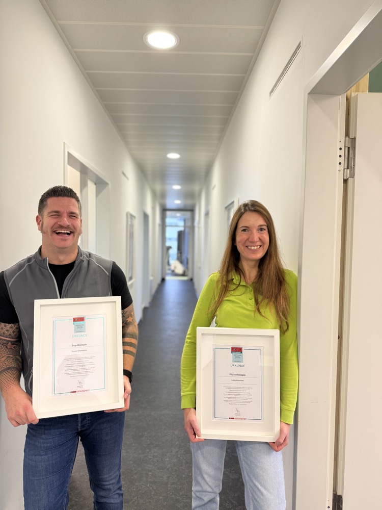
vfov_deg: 71.6
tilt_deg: -1.9
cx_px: 191
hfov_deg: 56.8
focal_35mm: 24
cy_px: 255
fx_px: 353
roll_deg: -0.5
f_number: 1.78
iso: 125
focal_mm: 6.76
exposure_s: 1/50
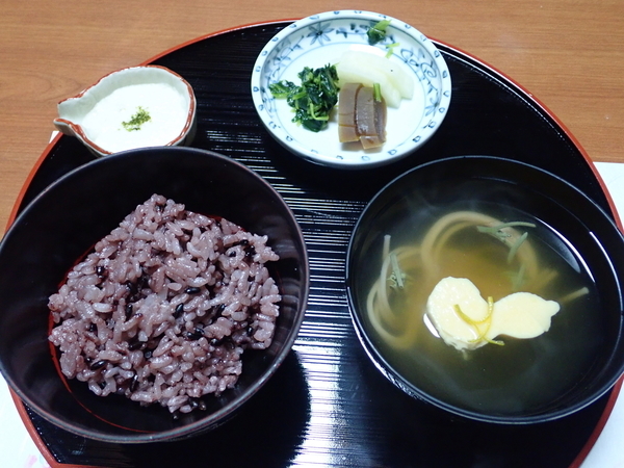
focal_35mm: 35
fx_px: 631
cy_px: 234
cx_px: 312
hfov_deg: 52.6
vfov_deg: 40.7
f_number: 2.6
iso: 800
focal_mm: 6.42
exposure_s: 1/25
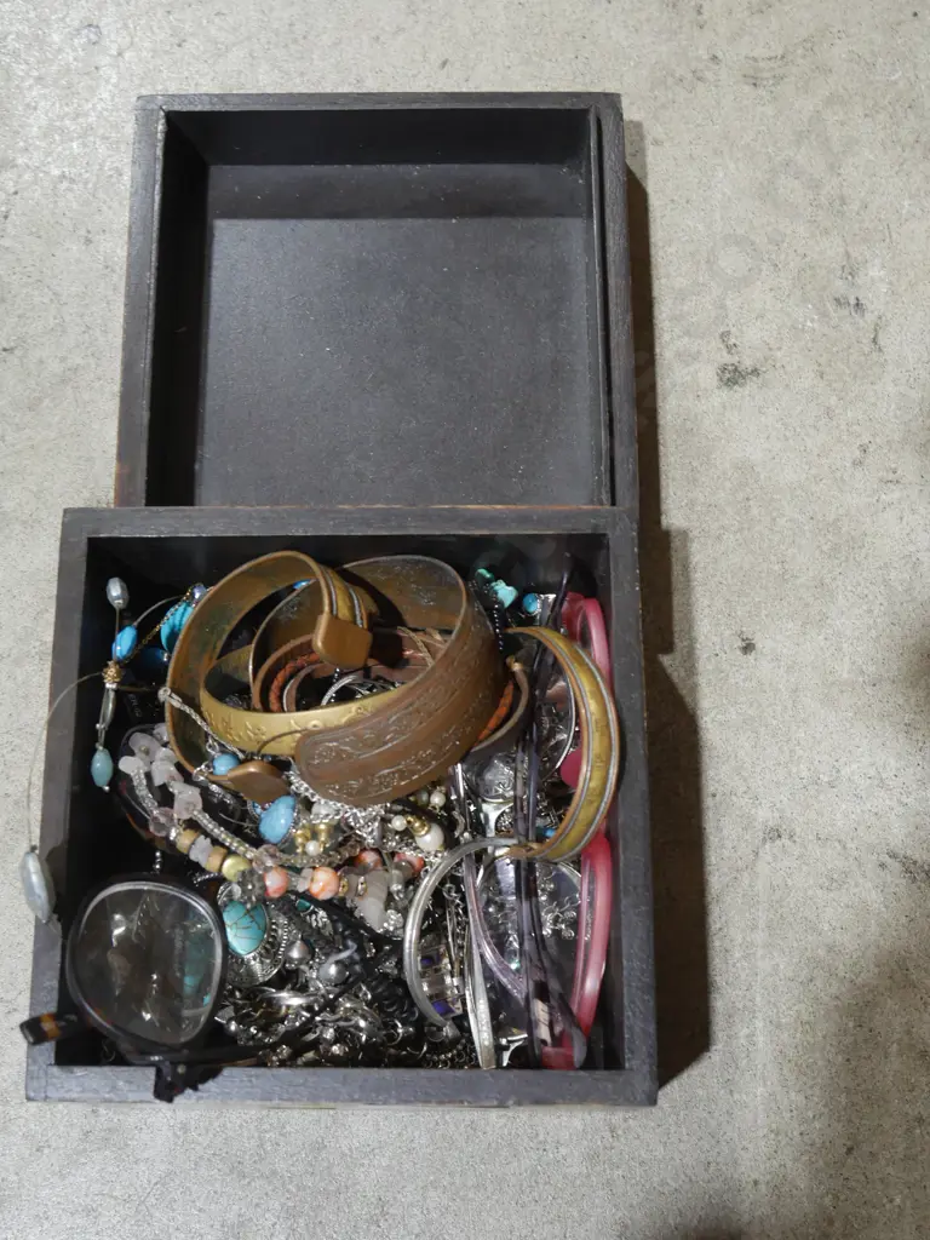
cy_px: 620
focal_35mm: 48
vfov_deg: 39.7
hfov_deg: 30.3
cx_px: 465
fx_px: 1719
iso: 800
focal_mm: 24
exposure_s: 1/60
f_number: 5.2
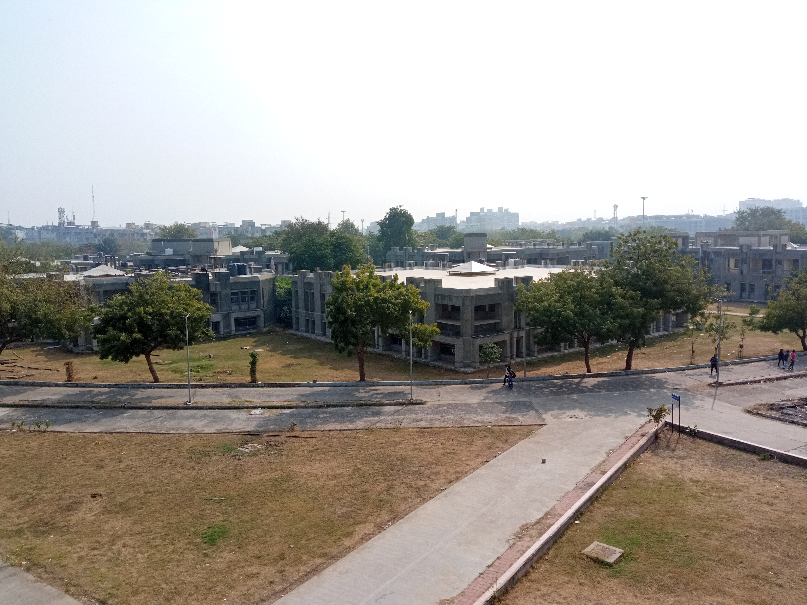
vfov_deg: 51.4
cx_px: 404
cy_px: 302
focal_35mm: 27
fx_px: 629
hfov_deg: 65.3
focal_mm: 3.79
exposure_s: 1/1464
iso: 109
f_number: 2.2
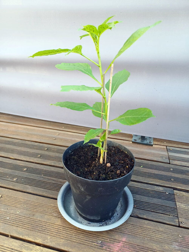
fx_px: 182
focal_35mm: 25
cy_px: 126
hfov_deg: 54.9
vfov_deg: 69.4
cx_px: 94
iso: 50
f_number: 1.8
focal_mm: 4.65
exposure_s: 1/50
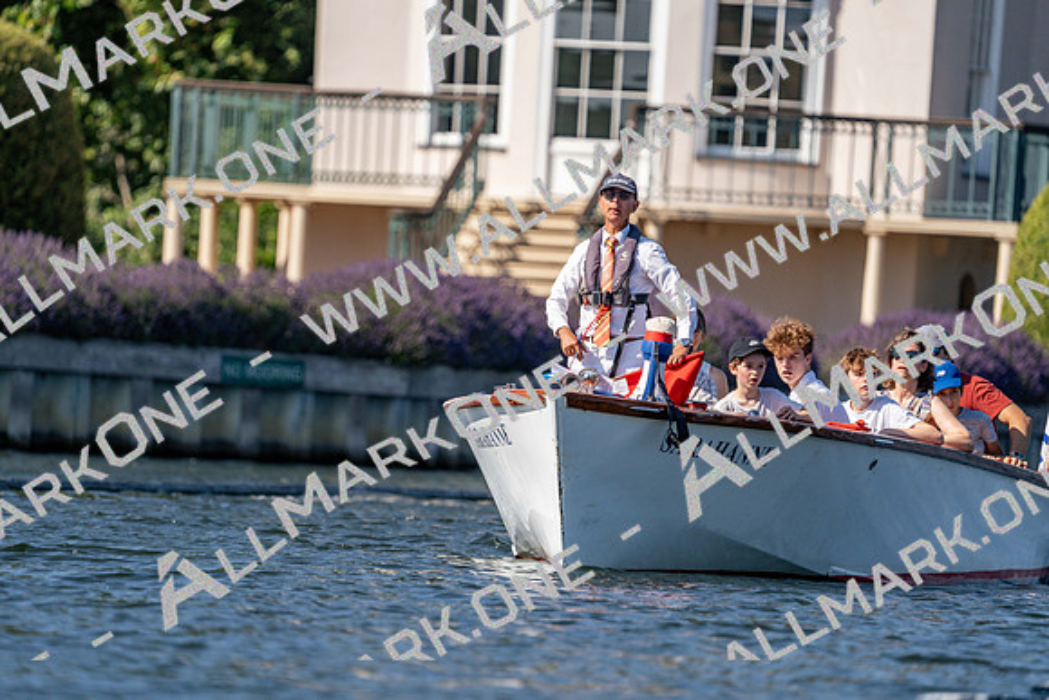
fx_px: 13494
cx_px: 524
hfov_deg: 4.5
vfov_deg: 3.0
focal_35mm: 463
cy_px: 350
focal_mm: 463
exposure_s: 1/1600
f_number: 6.3
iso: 250
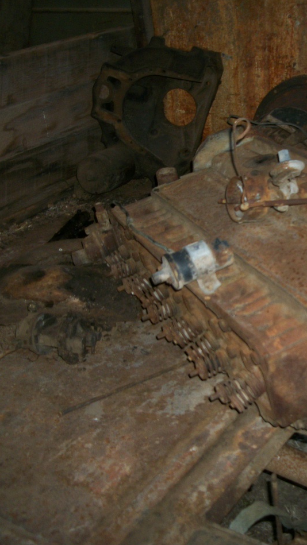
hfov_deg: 24.4
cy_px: 270
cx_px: 300
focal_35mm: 47
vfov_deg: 43.7
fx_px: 680
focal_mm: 5.7
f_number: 2.9
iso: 80
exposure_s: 1/30
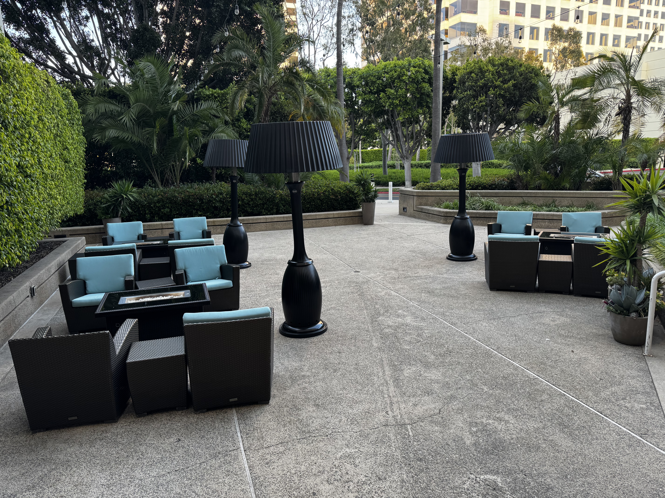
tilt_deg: -12.1
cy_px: 249
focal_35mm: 24
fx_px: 461
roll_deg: +1.5
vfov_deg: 56.8
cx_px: 332
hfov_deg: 71.6
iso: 80
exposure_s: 1/125
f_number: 1.78
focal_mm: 6.76
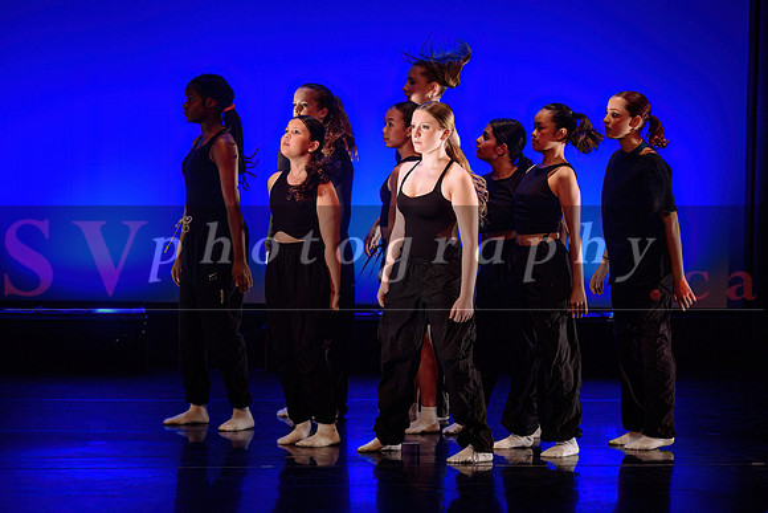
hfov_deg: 13.5
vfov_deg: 9.0
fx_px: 3247
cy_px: 213
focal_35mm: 152
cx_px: 450
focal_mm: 130
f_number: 2.8
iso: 1600
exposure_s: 1/200
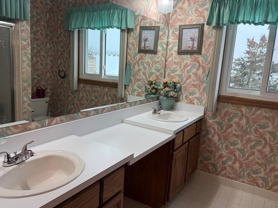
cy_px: 97
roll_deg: -3.6
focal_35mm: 28
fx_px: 225
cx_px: 135
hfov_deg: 63.4
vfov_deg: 49.7
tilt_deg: -10.2
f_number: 1.78
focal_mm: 6.76
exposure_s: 1/132
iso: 160
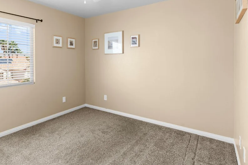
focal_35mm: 22
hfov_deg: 77.7
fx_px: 152
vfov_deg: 56.6
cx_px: 100
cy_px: 62
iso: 500
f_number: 8
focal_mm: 17
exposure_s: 1/15
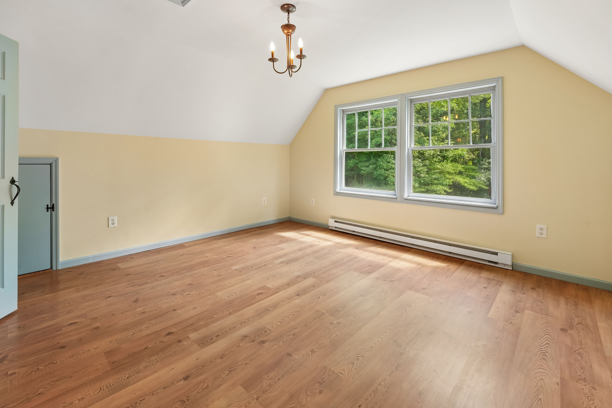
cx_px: 306
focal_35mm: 14
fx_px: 238
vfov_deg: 81.2
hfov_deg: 104.3
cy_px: 204
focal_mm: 14
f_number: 7.1
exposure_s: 1/13
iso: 400
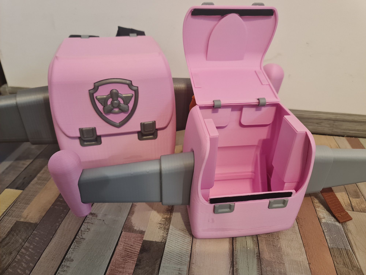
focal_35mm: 25
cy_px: 138
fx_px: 264
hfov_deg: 69.4
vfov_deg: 54.9
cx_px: 183
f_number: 1.8
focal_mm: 7
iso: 400
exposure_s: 1/50
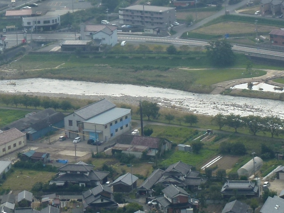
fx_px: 1624
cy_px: -45
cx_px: 102
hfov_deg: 10.0
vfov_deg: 7.4
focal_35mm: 198
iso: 100
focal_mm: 13.6
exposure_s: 1/400
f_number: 4.7
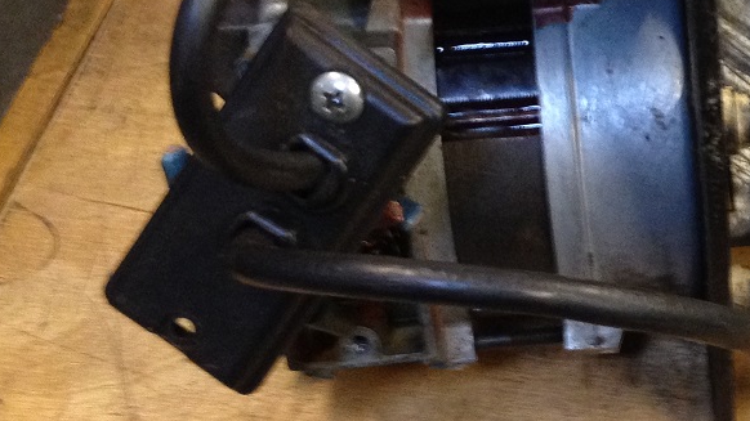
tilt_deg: -51.7
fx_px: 2127
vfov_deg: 11.3
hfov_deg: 19.2
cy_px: 248
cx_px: 821
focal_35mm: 107
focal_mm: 4.28
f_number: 2.4
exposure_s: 1/20
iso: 250
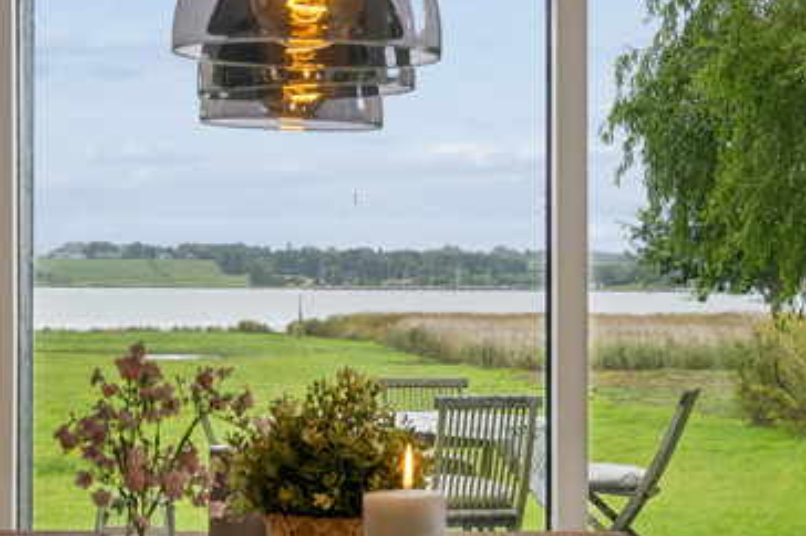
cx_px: 246
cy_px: 300
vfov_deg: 15.3
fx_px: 1993
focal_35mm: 89
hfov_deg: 22.7
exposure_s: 1/100
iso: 200
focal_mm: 27
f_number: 8
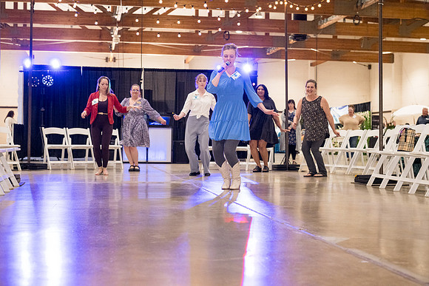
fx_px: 679
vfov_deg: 23.8
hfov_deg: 35.0
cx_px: 214
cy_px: 143
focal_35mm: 57
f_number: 4
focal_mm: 57
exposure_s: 1/400
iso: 4000
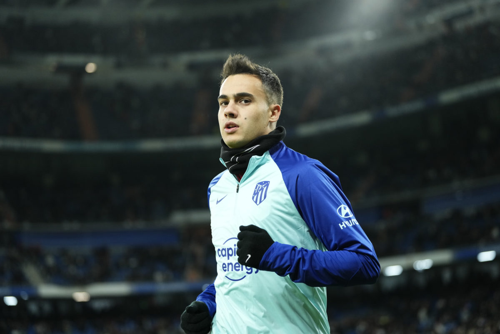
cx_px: 250
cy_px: 167
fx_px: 1153
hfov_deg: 24.5
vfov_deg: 16.5
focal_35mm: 83
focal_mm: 83
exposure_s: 1/1600
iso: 2500
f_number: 2.8
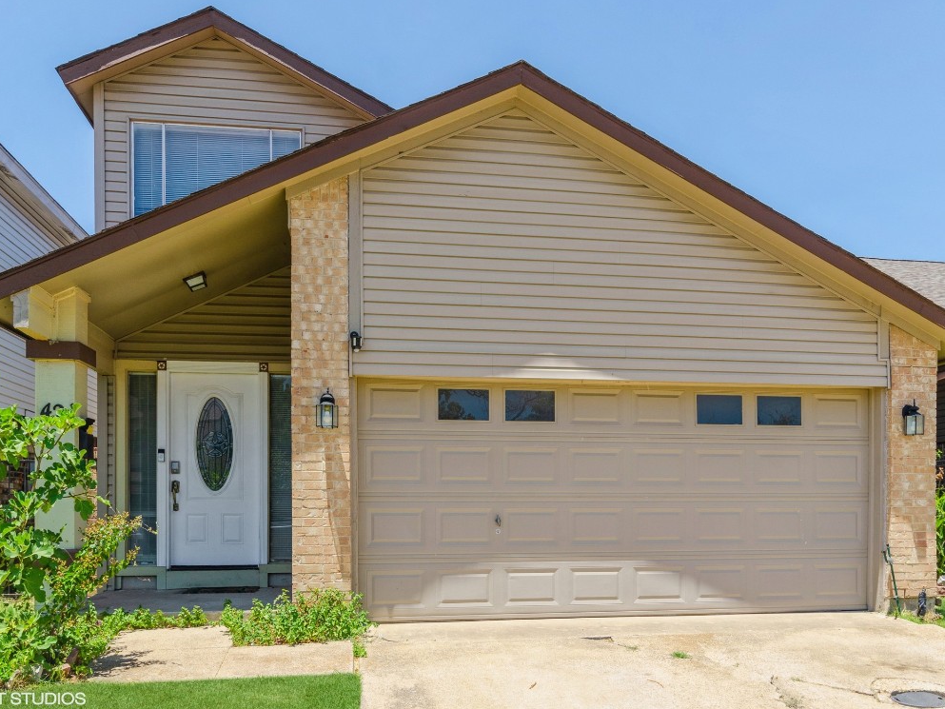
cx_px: 499
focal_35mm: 29
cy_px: 345
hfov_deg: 62.4
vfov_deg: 48.9
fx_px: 780
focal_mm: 17
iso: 100
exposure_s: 1/250
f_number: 8
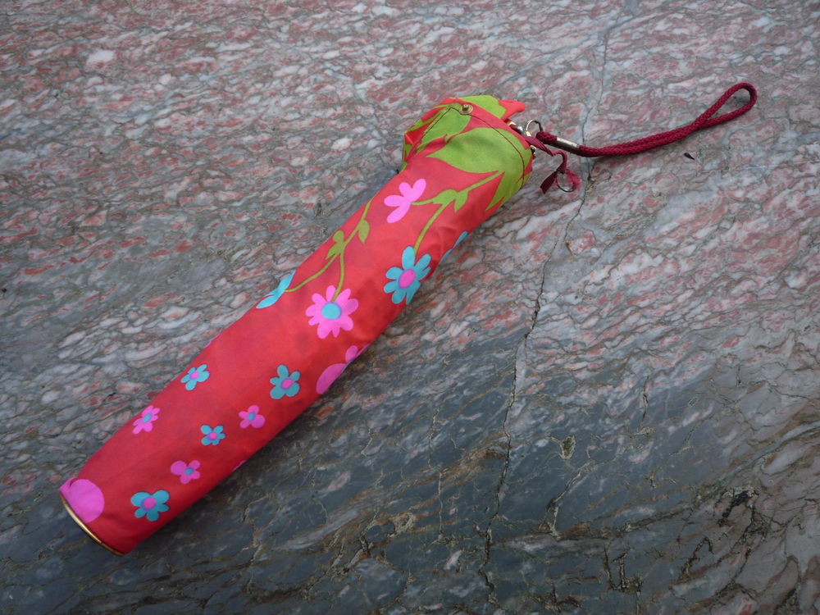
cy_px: 308
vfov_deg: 46.8
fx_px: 711
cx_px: 410
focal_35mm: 30
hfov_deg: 60.0
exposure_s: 1/50
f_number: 3.3
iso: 100
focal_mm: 5.2
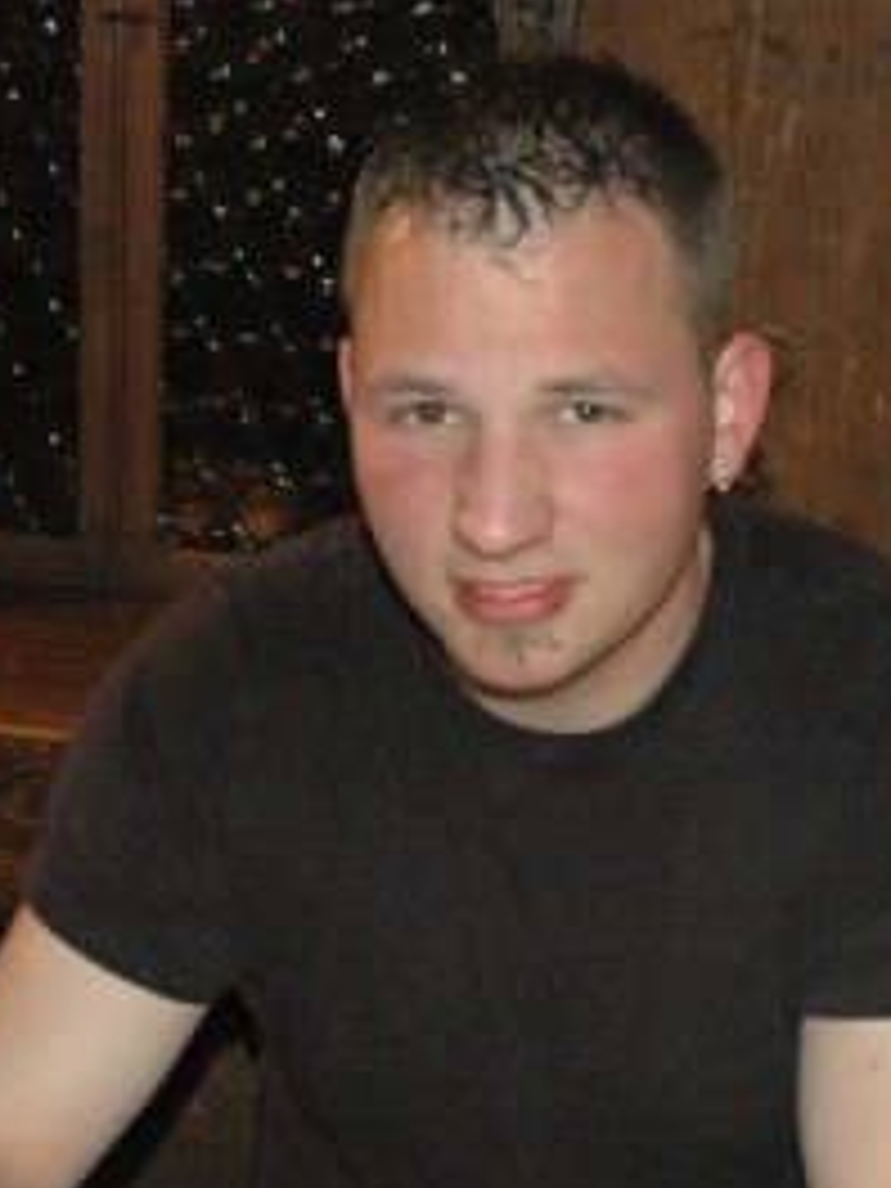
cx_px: 302
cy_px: 731
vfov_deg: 22.4
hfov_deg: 16.9
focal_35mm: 87
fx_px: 2991
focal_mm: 25
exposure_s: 1/60
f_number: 5
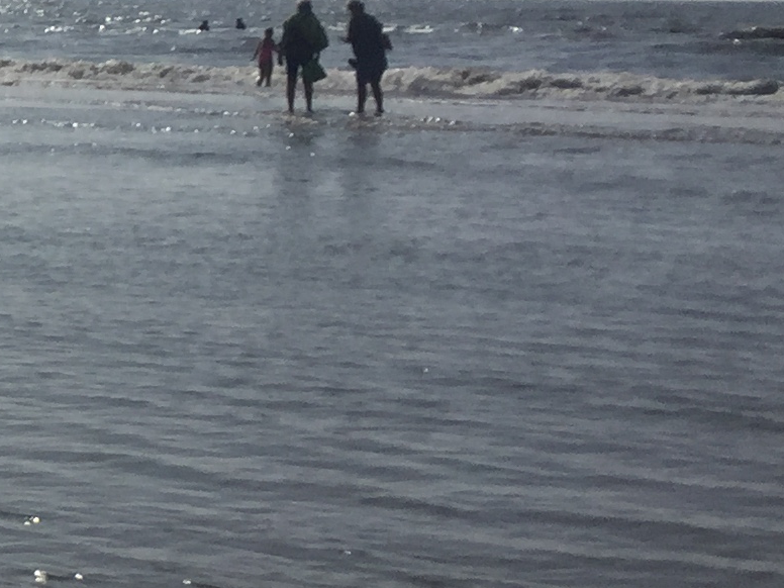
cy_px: 228
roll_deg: -1.4
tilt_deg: -4.4
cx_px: -675
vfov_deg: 12.1
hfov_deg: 14.1
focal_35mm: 122
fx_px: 2763
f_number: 2.2
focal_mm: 4.15
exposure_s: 1/13333
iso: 32
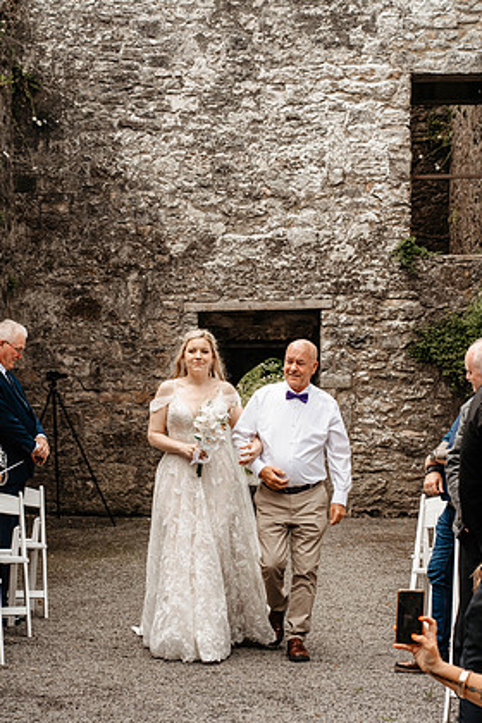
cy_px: 386
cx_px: 244
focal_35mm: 91
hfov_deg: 15.0
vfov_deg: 22.4
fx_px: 1827
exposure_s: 1/320
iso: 500
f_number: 9
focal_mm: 85
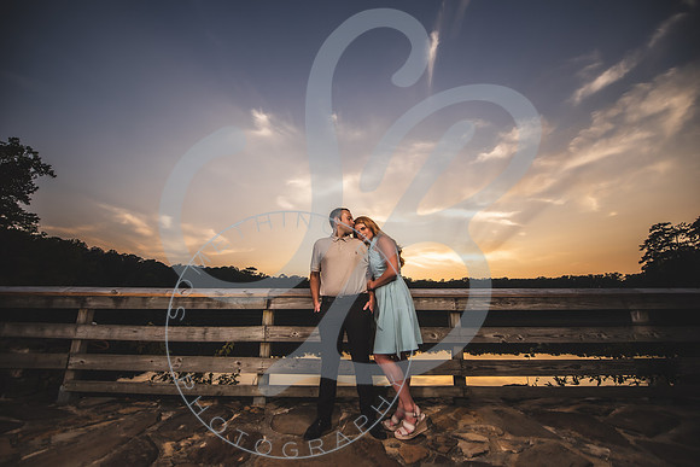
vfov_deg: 81.2
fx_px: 272
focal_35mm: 14
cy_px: 233
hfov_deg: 104.2
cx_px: 350
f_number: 2.8
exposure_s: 1/1600
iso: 200
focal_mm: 14
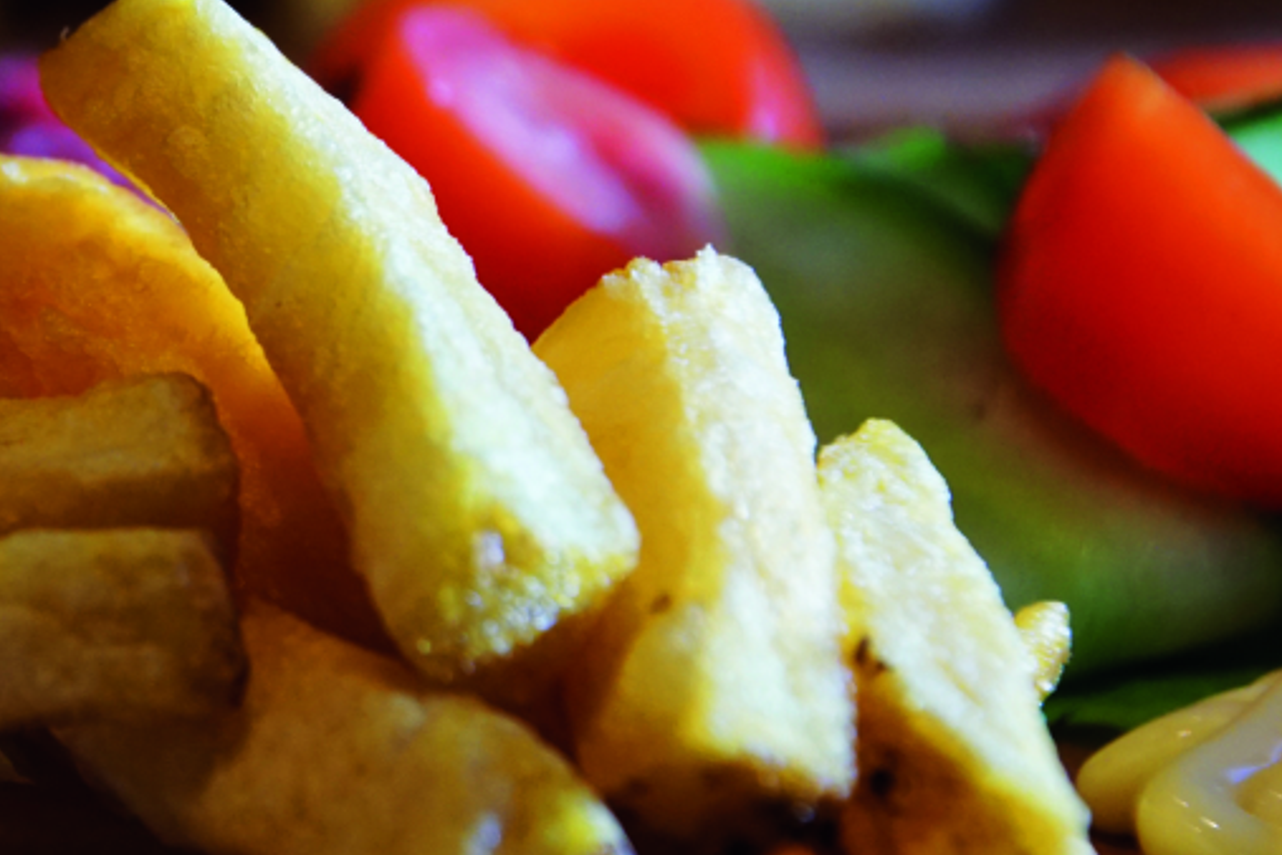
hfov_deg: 6.9
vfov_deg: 4.6
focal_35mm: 296
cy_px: 321
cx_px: 86
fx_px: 10540
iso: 800
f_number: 5.6
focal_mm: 100
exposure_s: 1/160
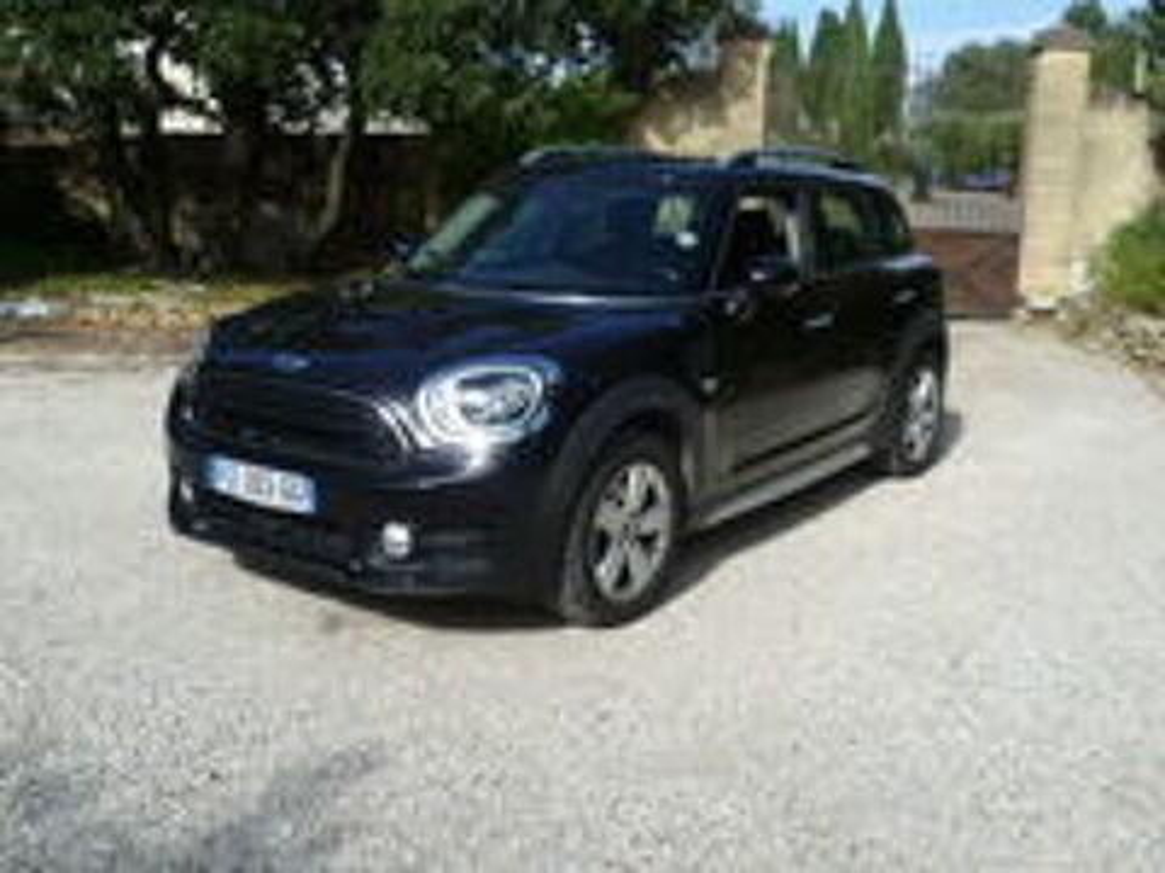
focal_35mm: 37
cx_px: 582
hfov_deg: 50.1
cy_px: 436
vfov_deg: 38.7
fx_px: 1245
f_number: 3.1
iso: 80
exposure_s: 1/800
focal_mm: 6.6
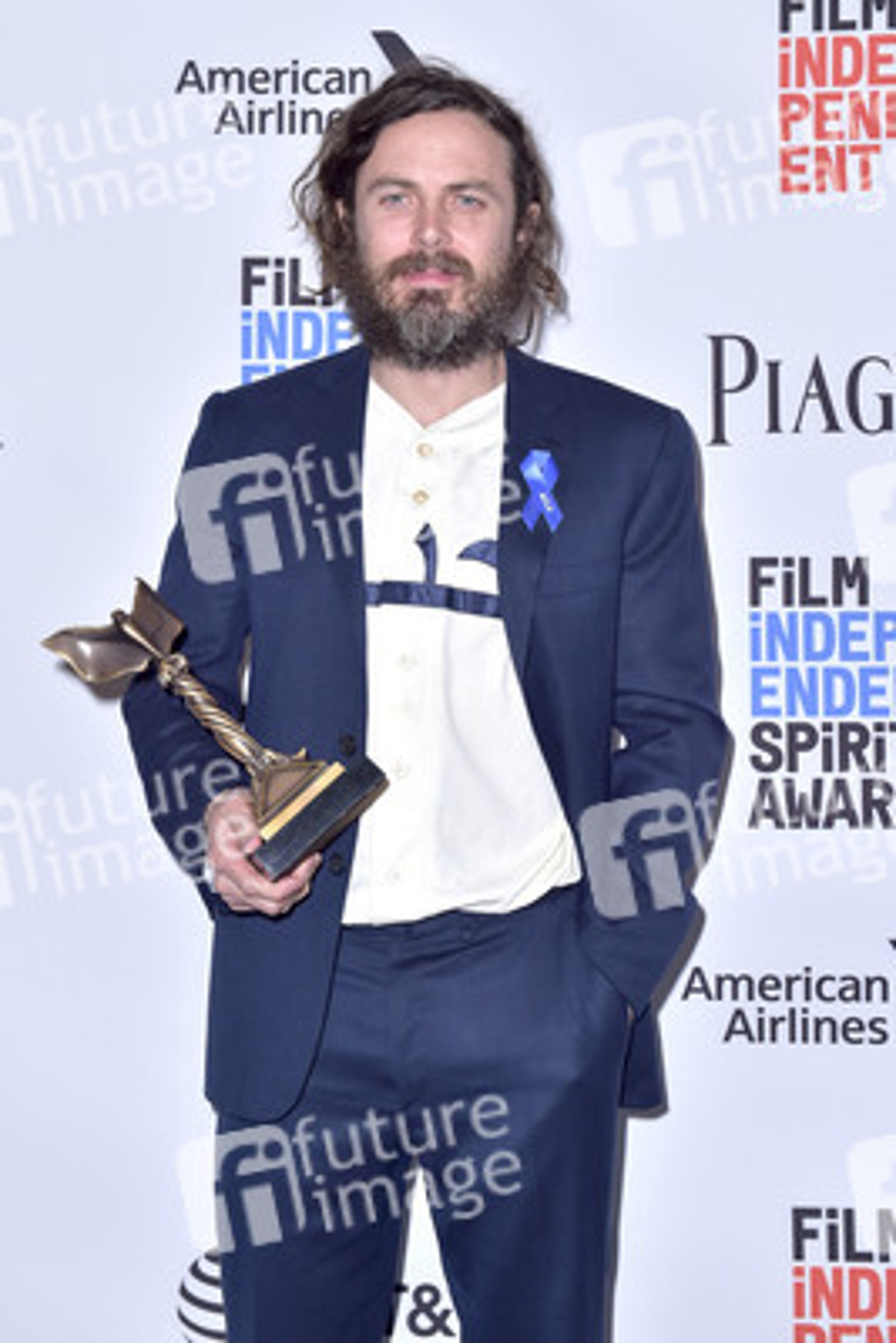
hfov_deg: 24.2
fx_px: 2089
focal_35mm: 56
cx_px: 448
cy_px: 672
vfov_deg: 35.6
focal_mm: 56
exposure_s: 1/320
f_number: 6.3
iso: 500
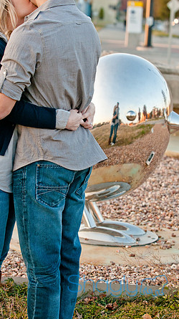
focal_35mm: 127
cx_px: 73
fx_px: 1073
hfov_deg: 9.5
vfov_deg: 16.9
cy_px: 158
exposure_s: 1/400
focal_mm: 80
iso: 400
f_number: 5
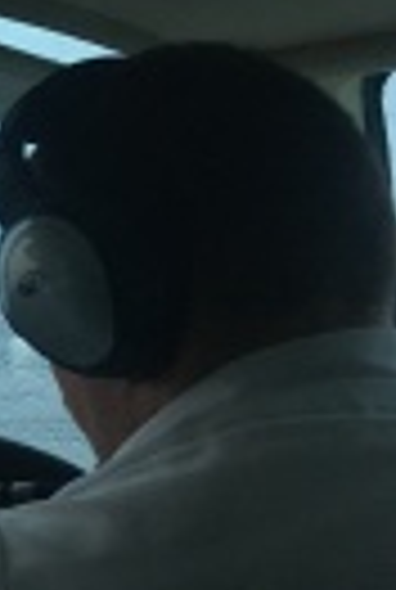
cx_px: -423
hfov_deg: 13.7
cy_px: 338
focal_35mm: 84
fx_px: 1379
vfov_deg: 24.1
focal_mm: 4.15
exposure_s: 1/30
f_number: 2.2
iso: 125
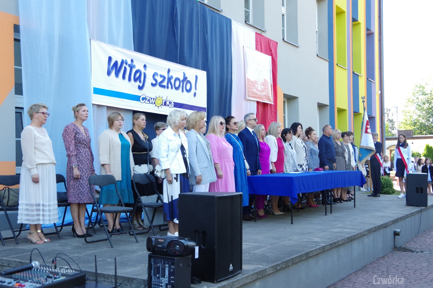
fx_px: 505
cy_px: 144
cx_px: 216
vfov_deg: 31.8
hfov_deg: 46.4
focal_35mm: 42
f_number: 8
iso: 1600
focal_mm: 28
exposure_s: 1/250
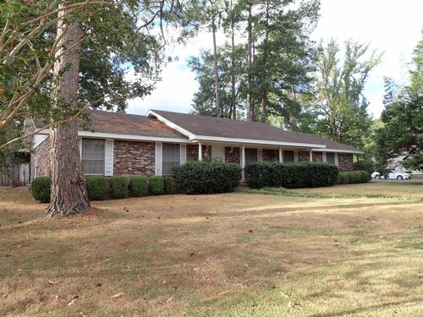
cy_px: 158
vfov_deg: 54.9
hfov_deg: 69.4
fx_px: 305
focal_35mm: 25
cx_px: 212
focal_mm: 4.5
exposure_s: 1/320
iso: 100
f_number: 2.8
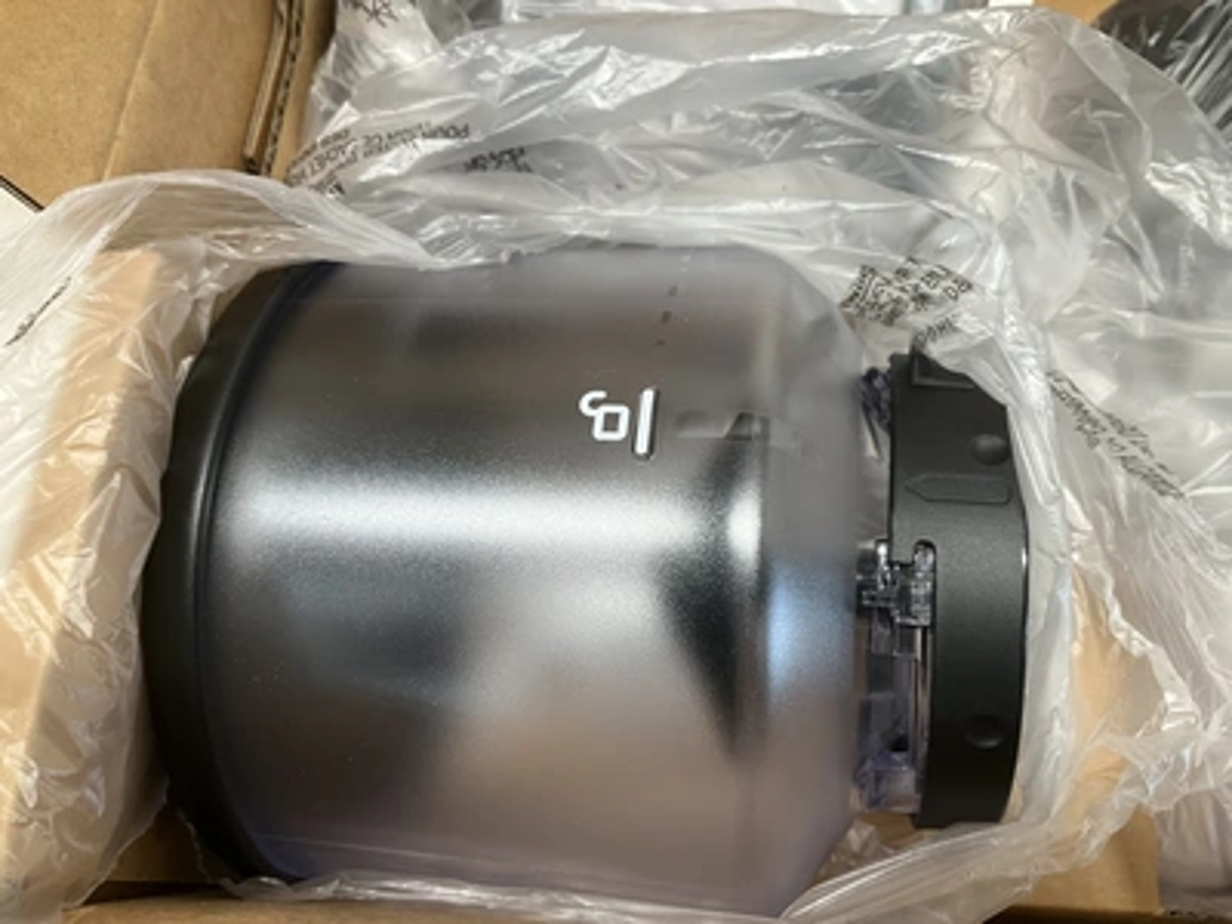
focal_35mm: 29
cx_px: 616
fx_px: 1032
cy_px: 462
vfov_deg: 48.2
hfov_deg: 61.7
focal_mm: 3
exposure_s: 1/60
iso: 40
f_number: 1.8
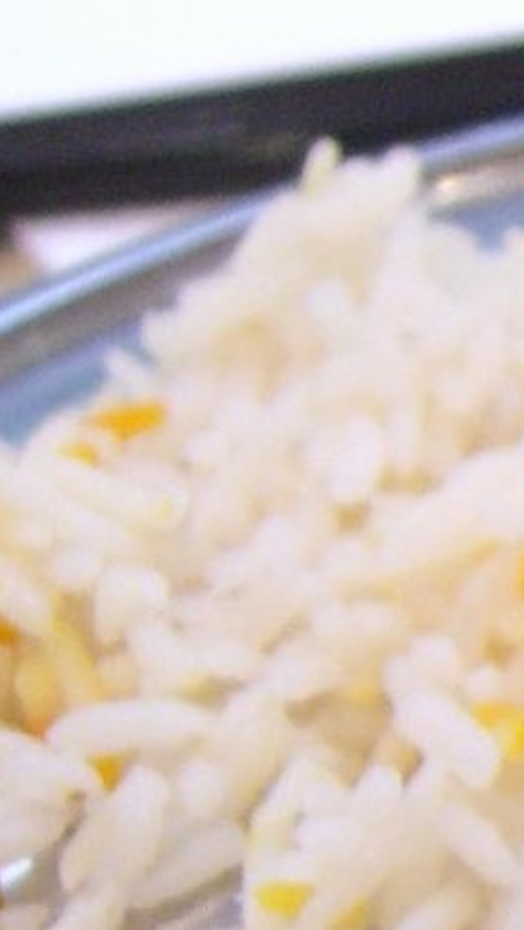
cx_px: 1553
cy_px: 1041
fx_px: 4242
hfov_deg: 6.5
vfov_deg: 12.3
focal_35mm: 172
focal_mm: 7.9
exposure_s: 1/20
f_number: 2.8
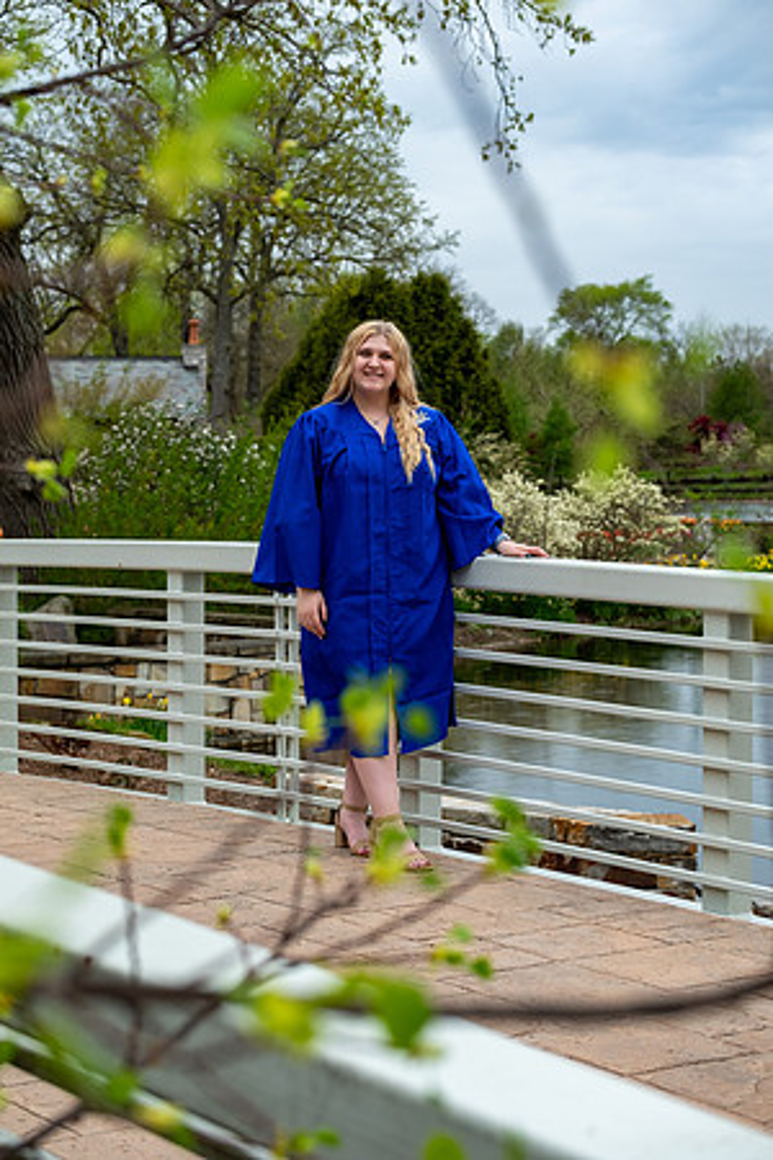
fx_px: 2415
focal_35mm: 75
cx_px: 386
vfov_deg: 27.0
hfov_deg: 18.2
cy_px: 580
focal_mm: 50
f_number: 4.5
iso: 250
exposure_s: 1/400
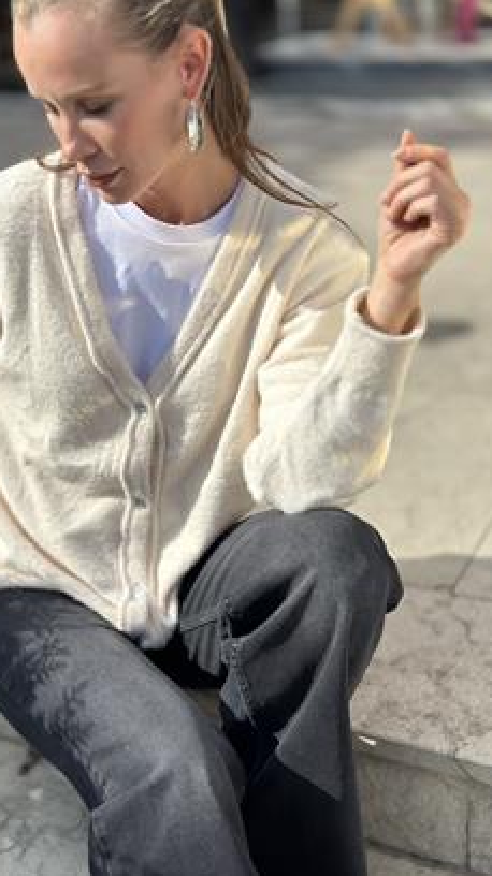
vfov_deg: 39.2
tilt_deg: -24.9
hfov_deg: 22.6
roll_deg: +3.4
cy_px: 439
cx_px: 204
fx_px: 1231
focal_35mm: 53
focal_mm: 6.86
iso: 80
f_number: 1.78
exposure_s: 1/5556
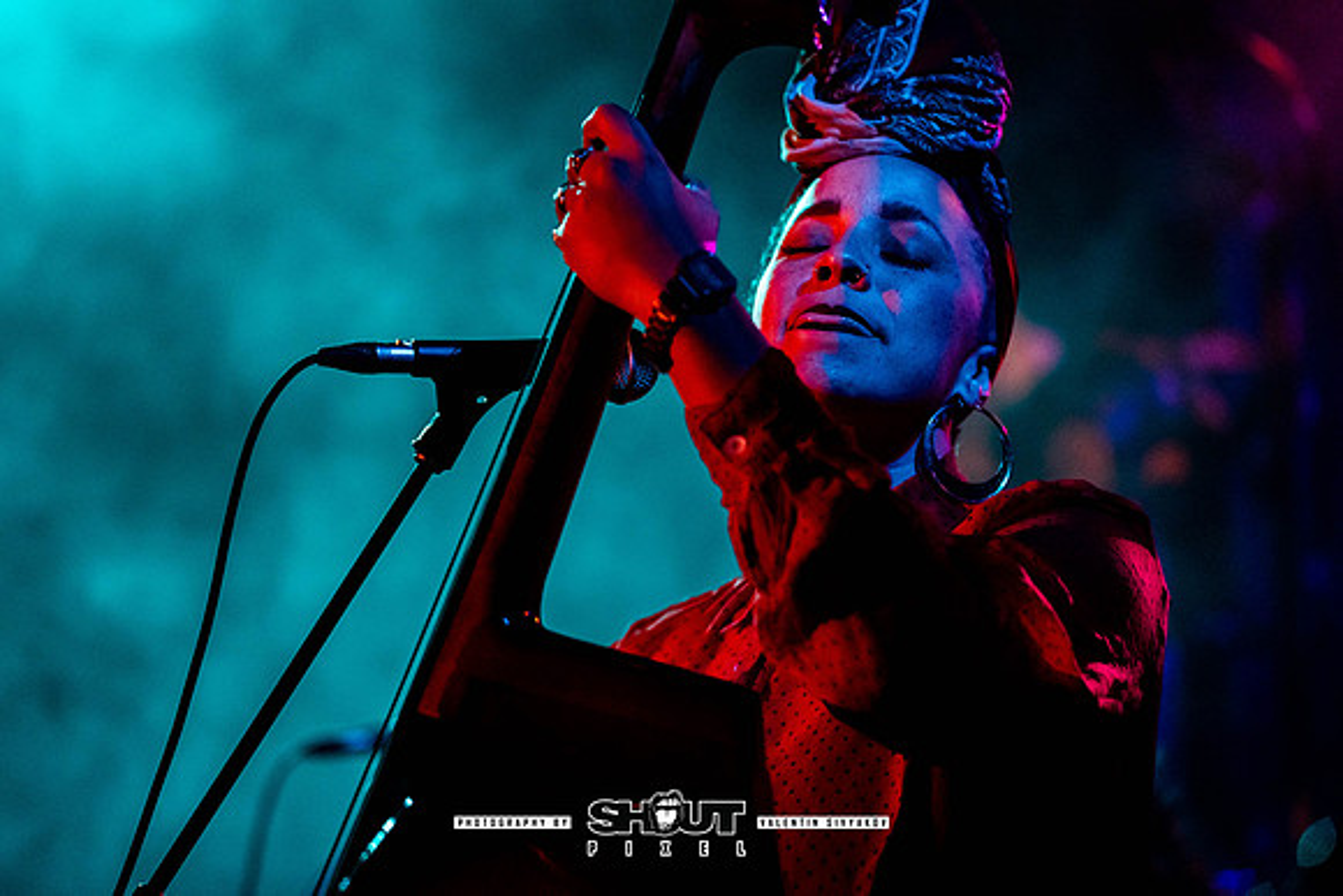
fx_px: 5075
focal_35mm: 136
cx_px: 672
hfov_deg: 15.1
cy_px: 448
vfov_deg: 10.1
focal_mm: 136
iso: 3200
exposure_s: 1/250
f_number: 2.8
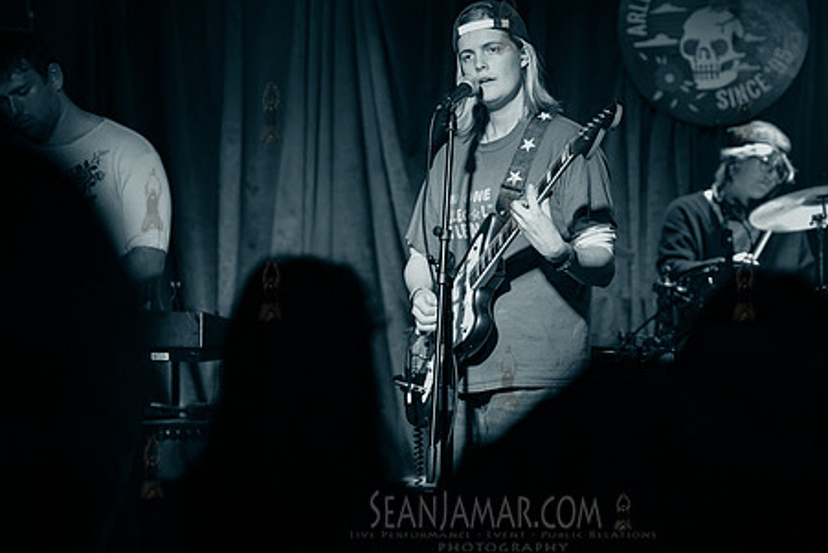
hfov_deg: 15.5
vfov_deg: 10.4
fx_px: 3037
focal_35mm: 132
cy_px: 199
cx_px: 507
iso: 16000
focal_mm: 100
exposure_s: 1/250
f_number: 3.2
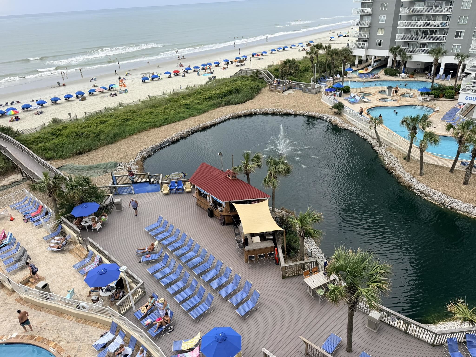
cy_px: 178
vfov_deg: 56.8
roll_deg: +3.5
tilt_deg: -26.3
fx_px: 330
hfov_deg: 71.6
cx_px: 238
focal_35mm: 24
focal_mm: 6.76
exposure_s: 1/3145
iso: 80
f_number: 1.78
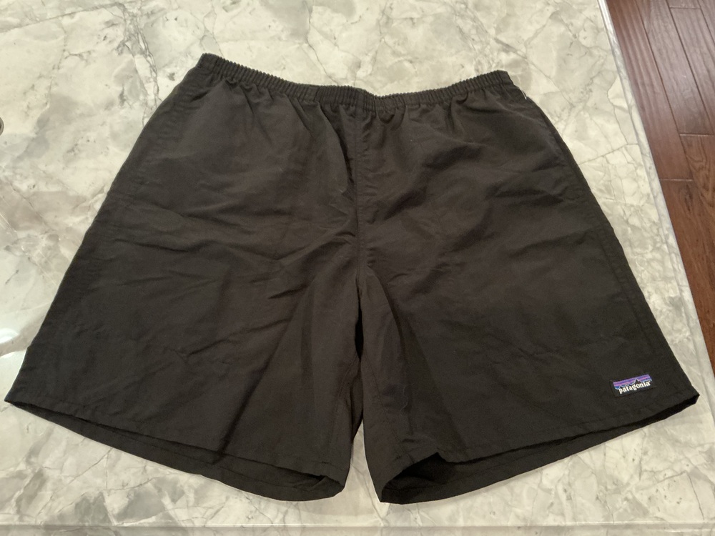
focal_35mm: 28
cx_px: 358
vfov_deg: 49.7
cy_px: 268
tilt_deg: -62.0
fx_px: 578
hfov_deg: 63.4
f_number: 1.8
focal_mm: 3
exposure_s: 1/30
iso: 320
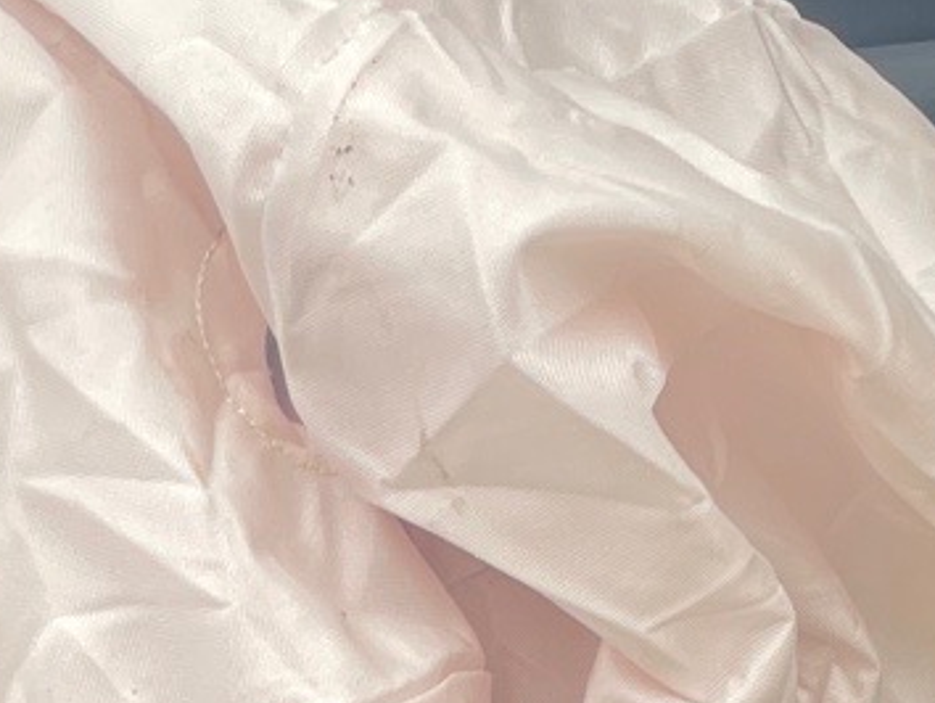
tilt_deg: -36.0
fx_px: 3811
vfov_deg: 9.6
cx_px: 45
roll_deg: +3.5
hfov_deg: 13.8
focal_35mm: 141
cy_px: 1580
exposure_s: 1/121
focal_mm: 4.2
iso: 32
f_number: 1.6
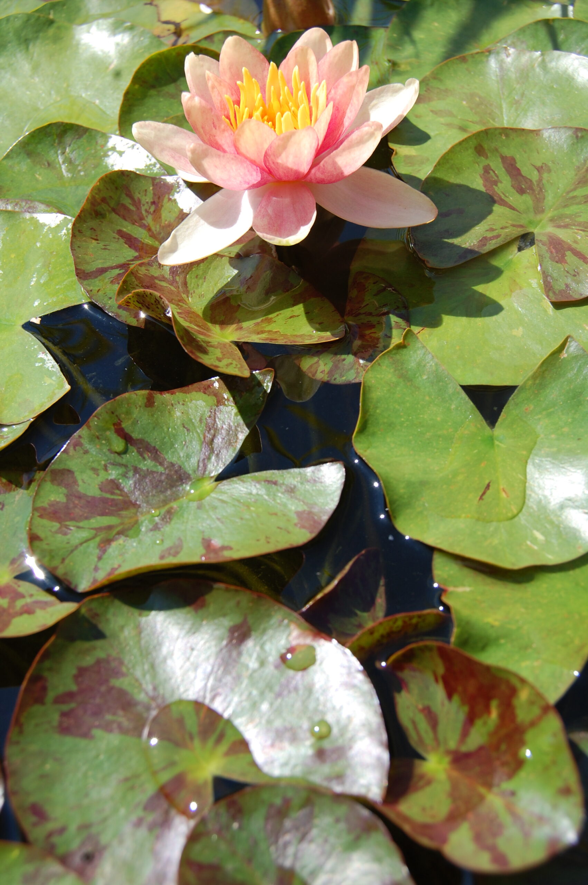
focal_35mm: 48
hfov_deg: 28.0
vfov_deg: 41.1
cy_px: 442
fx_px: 1178
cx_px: 294
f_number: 9
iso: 200
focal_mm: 32
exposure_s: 1/320
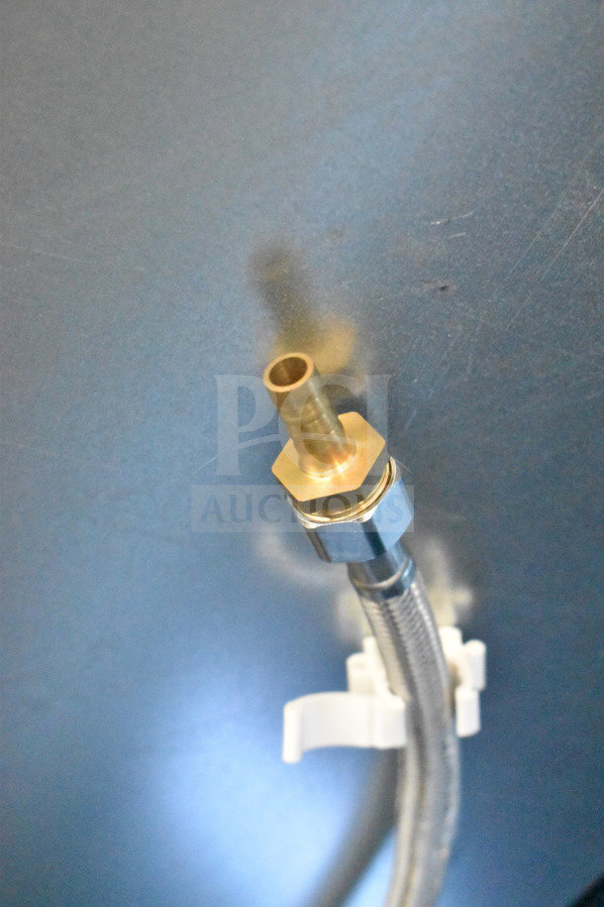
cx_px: 302
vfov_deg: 33.4
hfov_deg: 22.6
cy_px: 454
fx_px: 1510
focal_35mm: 60
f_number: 4.8
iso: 25600
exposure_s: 1/20
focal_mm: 40
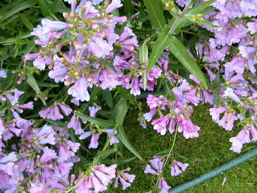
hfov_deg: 50.1
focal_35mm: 37
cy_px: 96
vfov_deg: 38.7
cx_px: 128
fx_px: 275
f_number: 2.7
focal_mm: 5.6
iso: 100
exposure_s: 1/78.7
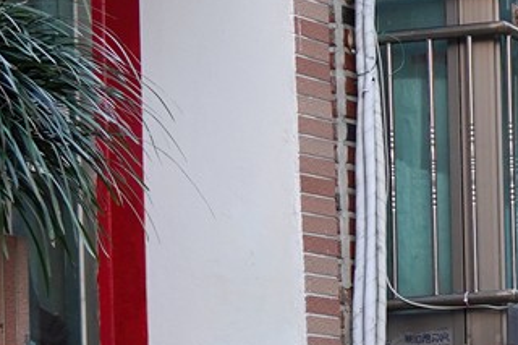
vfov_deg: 6.2
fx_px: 3149
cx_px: 1149
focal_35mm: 219
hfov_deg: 8.7
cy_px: 488
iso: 400
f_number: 7.1
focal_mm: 35
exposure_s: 1/100
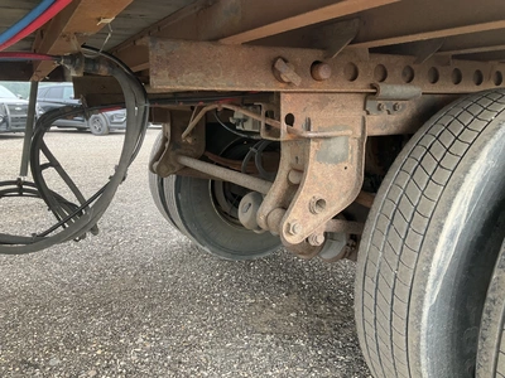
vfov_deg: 48.2
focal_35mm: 29
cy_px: 189
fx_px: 423
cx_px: 252
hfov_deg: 61.7
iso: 40
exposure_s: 1/122
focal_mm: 3
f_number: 1.8
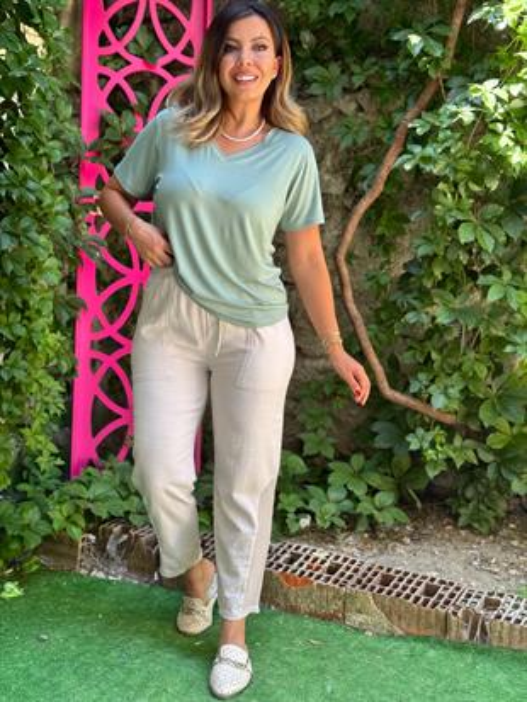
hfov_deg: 30.3
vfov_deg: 39.6
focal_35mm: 48
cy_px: 351
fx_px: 974
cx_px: 264
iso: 64
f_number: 1.78
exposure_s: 1/170
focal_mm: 6.76
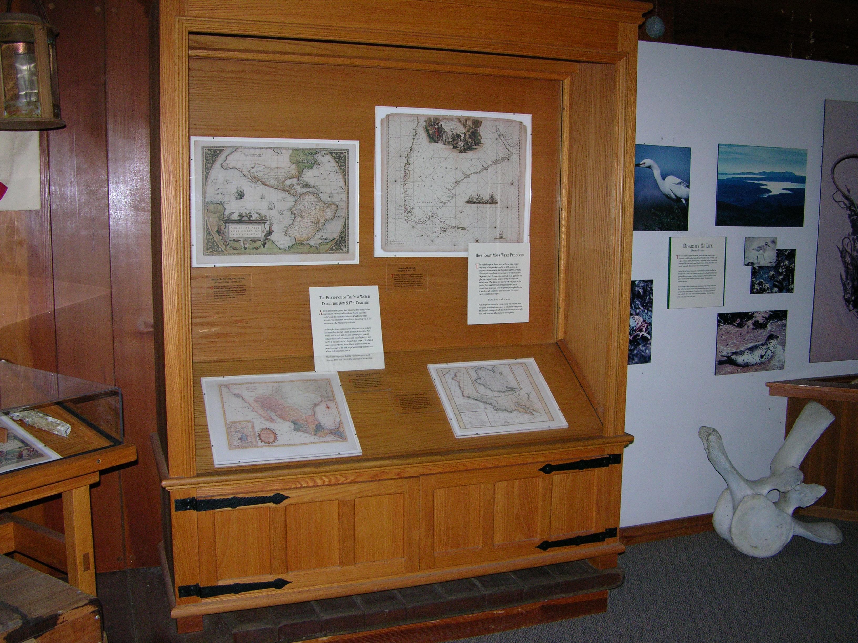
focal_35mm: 35
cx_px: 429
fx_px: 868
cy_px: 322
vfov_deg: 40.7
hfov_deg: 52.6
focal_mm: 8.9
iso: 200
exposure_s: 1/60.1
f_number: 2.8
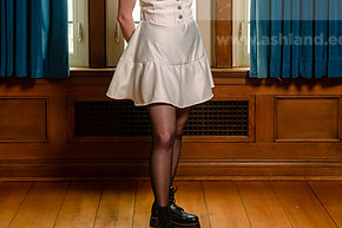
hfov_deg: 25.4
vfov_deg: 17.0
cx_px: 163
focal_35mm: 80
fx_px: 760
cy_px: 64
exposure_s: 1/320
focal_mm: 40
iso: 800
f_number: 3.5
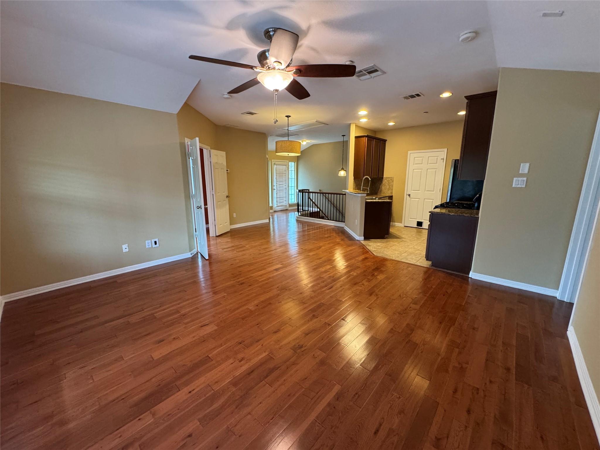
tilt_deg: -11.6
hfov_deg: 102.1
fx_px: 243
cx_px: 300
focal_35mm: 14
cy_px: 225
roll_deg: +0.2
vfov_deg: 85.7
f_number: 2.2
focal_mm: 2.22
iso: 400
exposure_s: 1/60
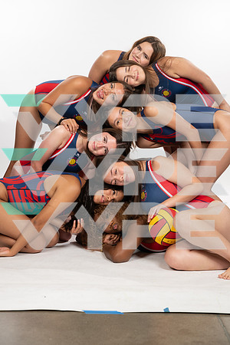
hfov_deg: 19.5
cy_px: 172
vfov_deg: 28.8
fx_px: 671
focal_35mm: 70
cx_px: 115
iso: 200
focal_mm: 70
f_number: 5.6
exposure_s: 1/250
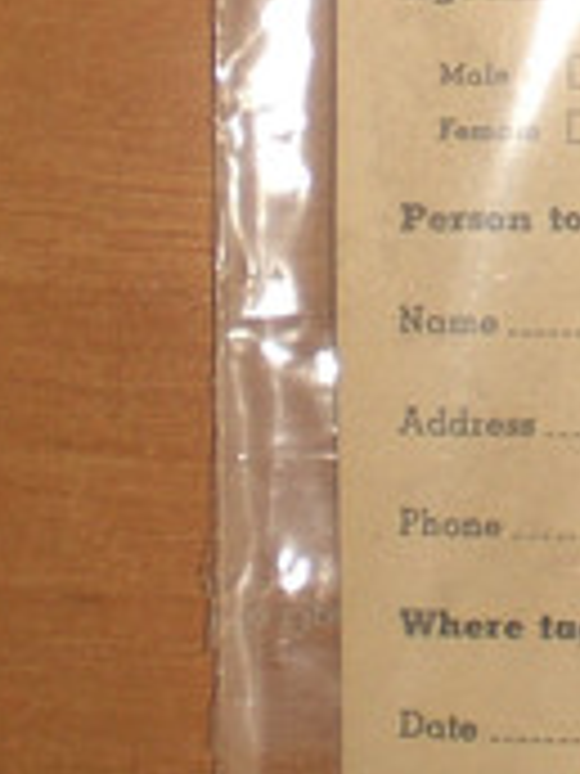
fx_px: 3954
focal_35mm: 177
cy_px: -230
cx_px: 854
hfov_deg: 8.2
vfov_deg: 10.9
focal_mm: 6.3
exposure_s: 1/60
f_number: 3.1
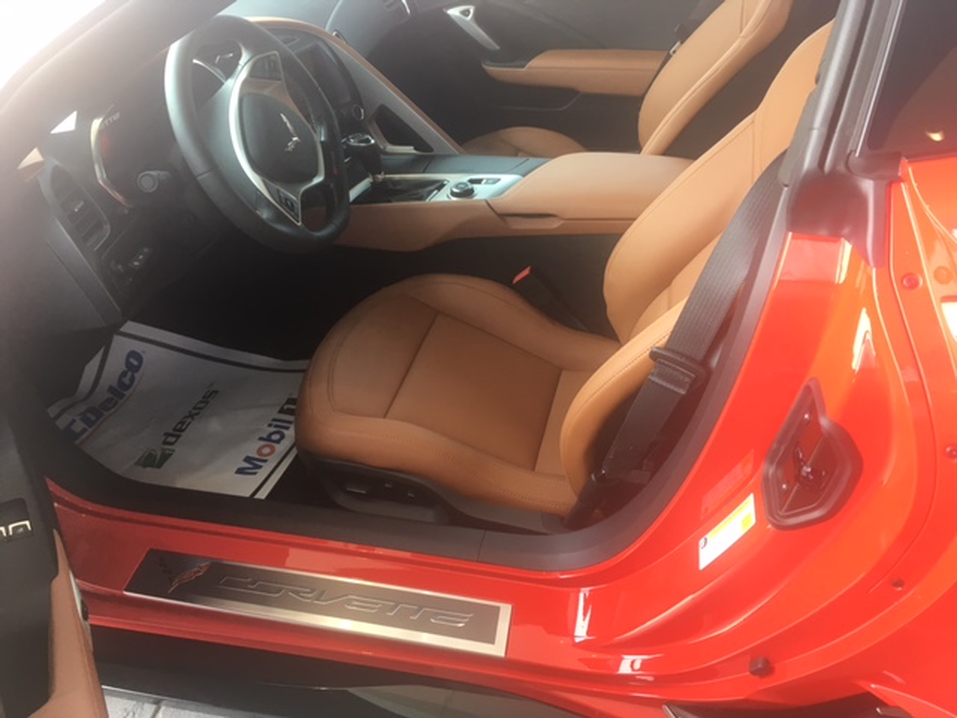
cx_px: 478
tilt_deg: -38.8
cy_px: 359
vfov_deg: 48.2
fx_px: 802
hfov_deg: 61.7
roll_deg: +6.8
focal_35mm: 29
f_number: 2.2
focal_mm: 4.15
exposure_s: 1/40
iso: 25
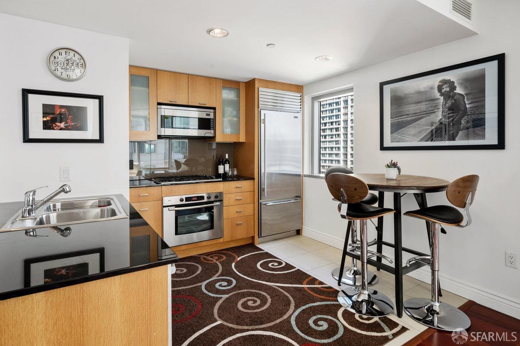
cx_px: 260
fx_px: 267
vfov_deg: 65.9
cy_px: 173
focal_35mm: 18
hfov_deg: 88.5
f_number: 9
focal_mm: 18.5
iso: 400
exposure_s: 1/15
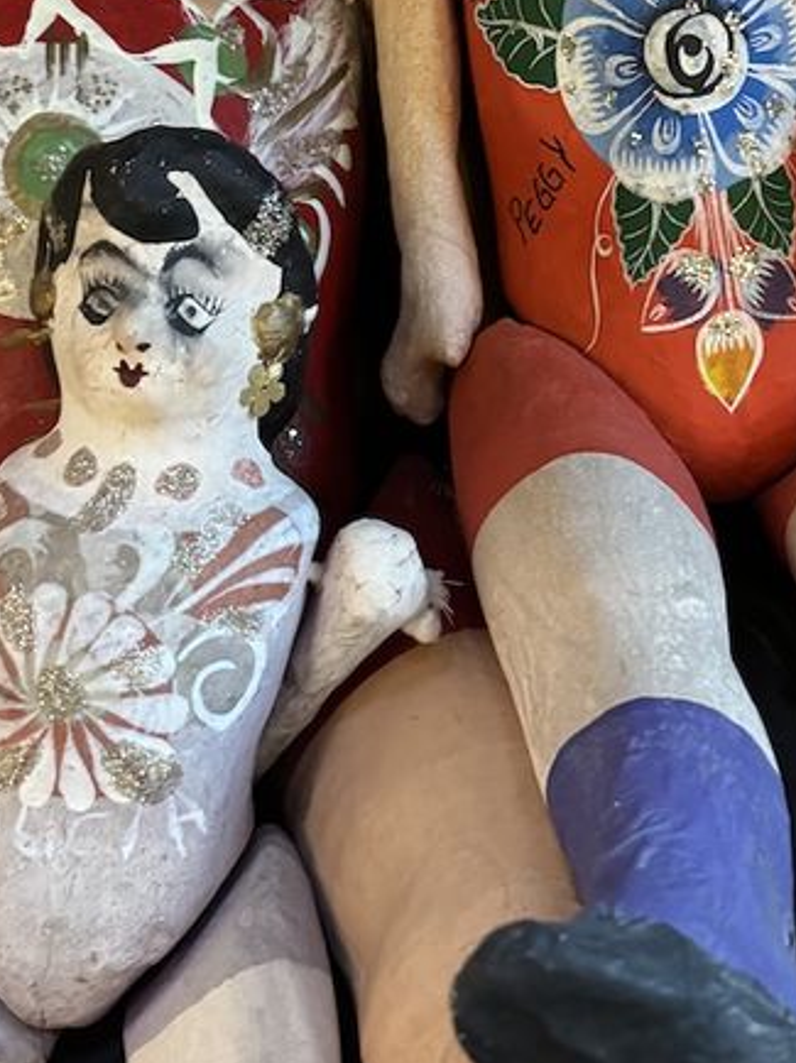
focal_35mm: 59
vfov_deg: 32.6
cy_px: 409
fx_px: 1811
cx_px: 576
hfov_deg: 24.6
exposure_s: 1/30
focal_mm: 6.86
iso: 1000
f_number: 1.78
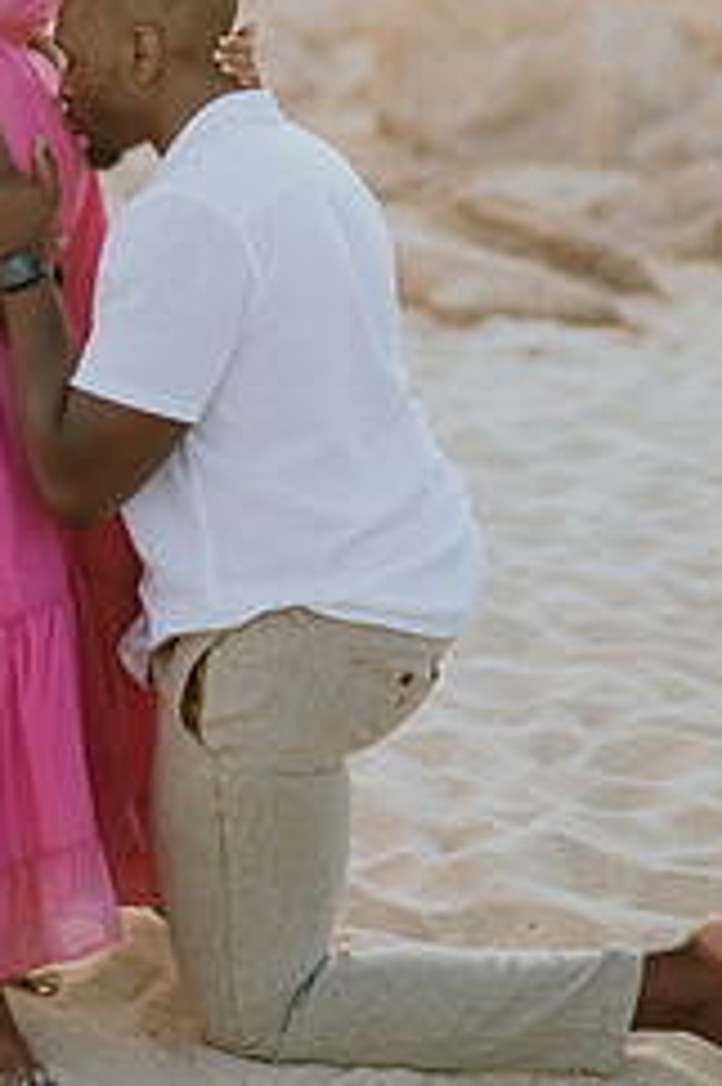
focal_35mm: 108
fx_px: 3253
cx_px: 233
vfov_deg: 18.8
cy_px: 211
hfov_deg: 12.6
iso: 100
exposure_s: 1/800
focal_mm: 58
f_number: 1.8
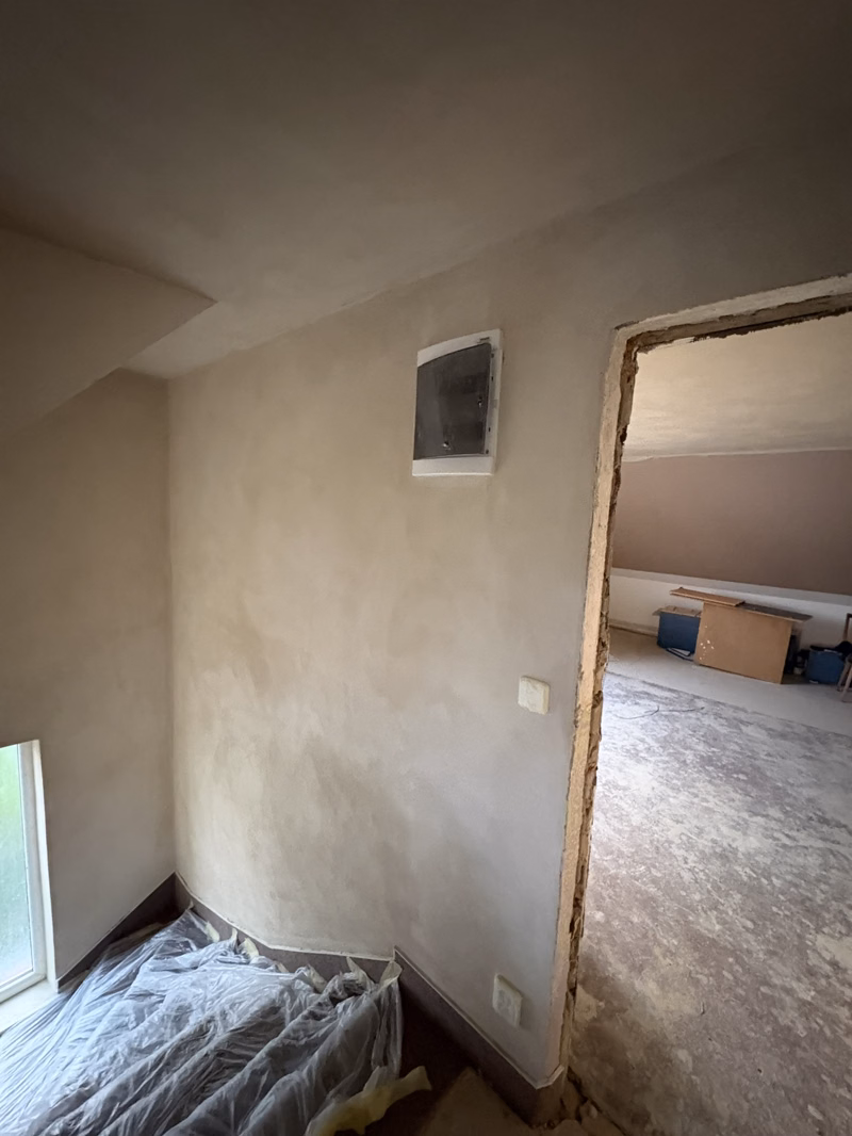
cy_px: 568
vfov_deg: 102.1
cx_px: 426
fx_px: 459
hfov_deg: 85.7
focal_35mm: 14
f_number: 2.2
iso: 1000
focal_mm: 2.22
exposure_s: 1/34
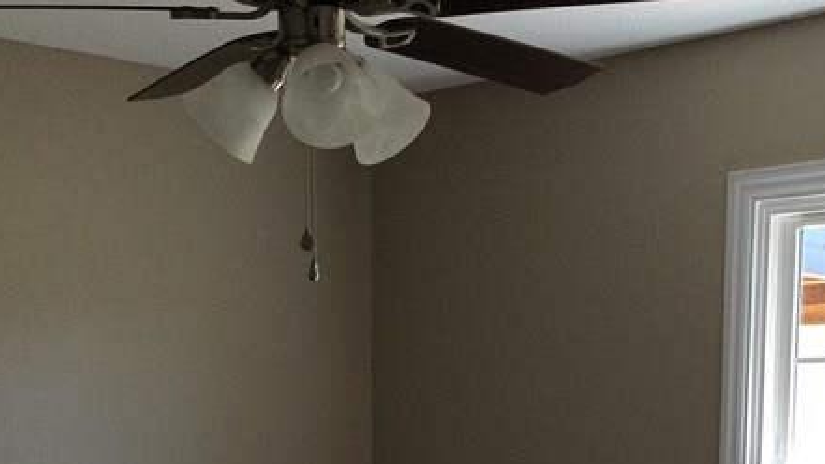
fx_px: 1597
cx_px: 436
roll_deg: +0.2
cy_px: 641
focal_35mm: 73
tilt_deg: -10.3
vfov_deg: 15.5
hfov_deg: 29.0
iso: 64
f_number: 2.2
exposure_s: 1/120
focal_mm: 4.15
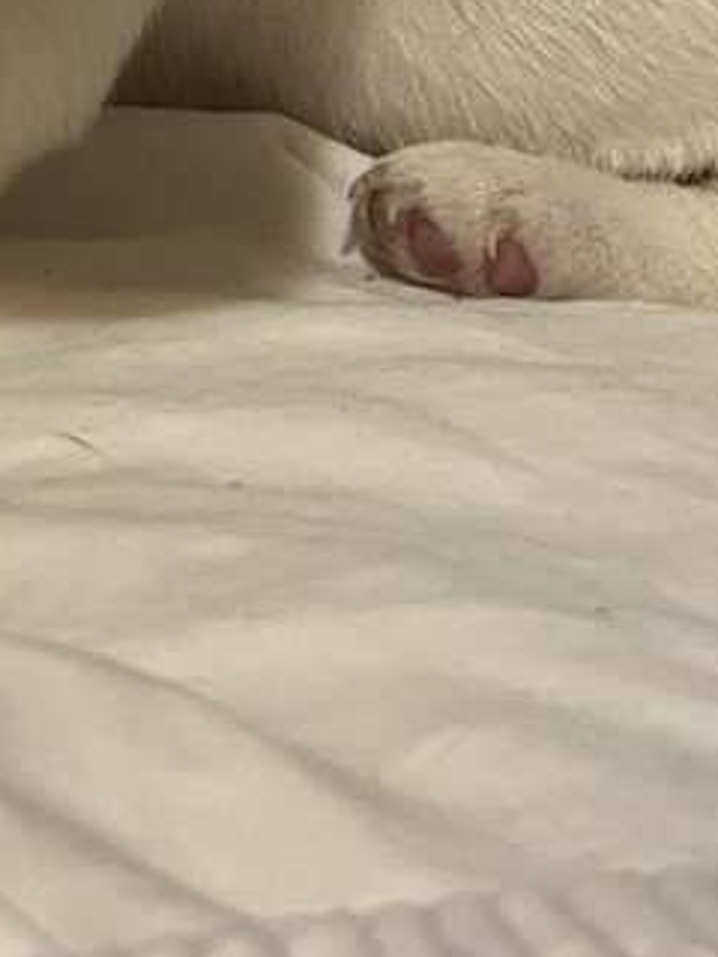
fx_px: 2876
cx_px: 212
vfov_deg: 17.6
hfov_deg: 14.2
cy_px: -305
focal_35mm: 104
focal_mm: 5.1
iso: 250
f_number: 1.6
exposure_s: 1/60
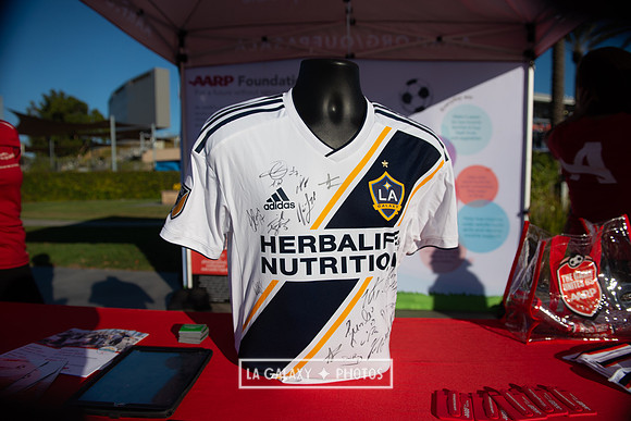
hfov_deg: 73.7
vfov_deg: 53.2
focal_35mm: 24
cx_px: 316
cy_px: 210
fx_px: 421
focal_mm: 24
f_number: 4
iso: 140
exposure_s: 1/4000
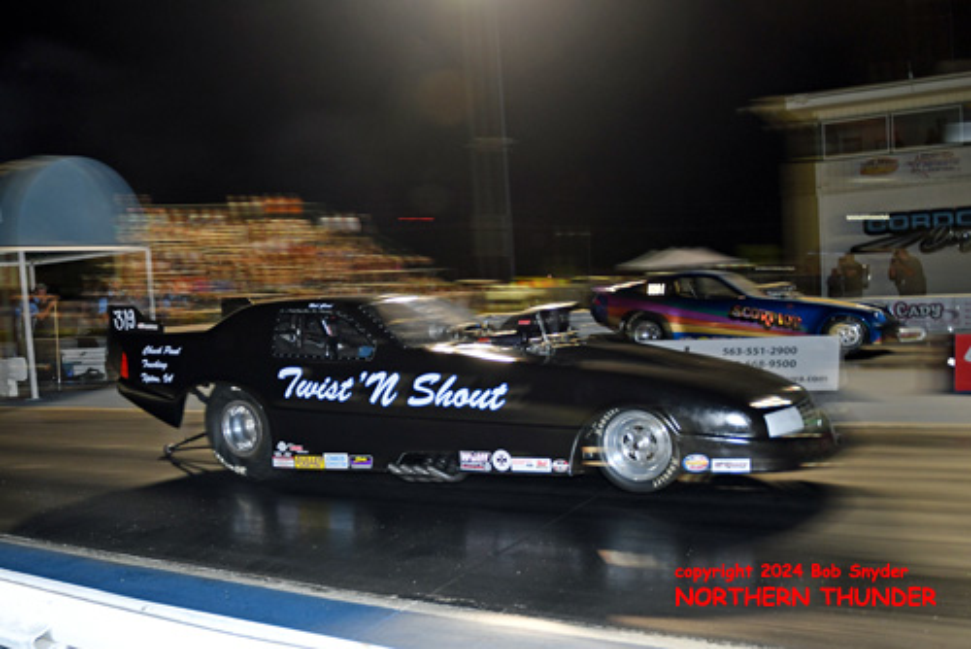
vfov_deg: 53.2
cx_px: 486
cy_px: 324
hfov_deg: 73.7
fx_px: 648
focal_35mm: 24
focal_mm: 16
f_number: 2.8
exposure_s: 1/40
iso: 250
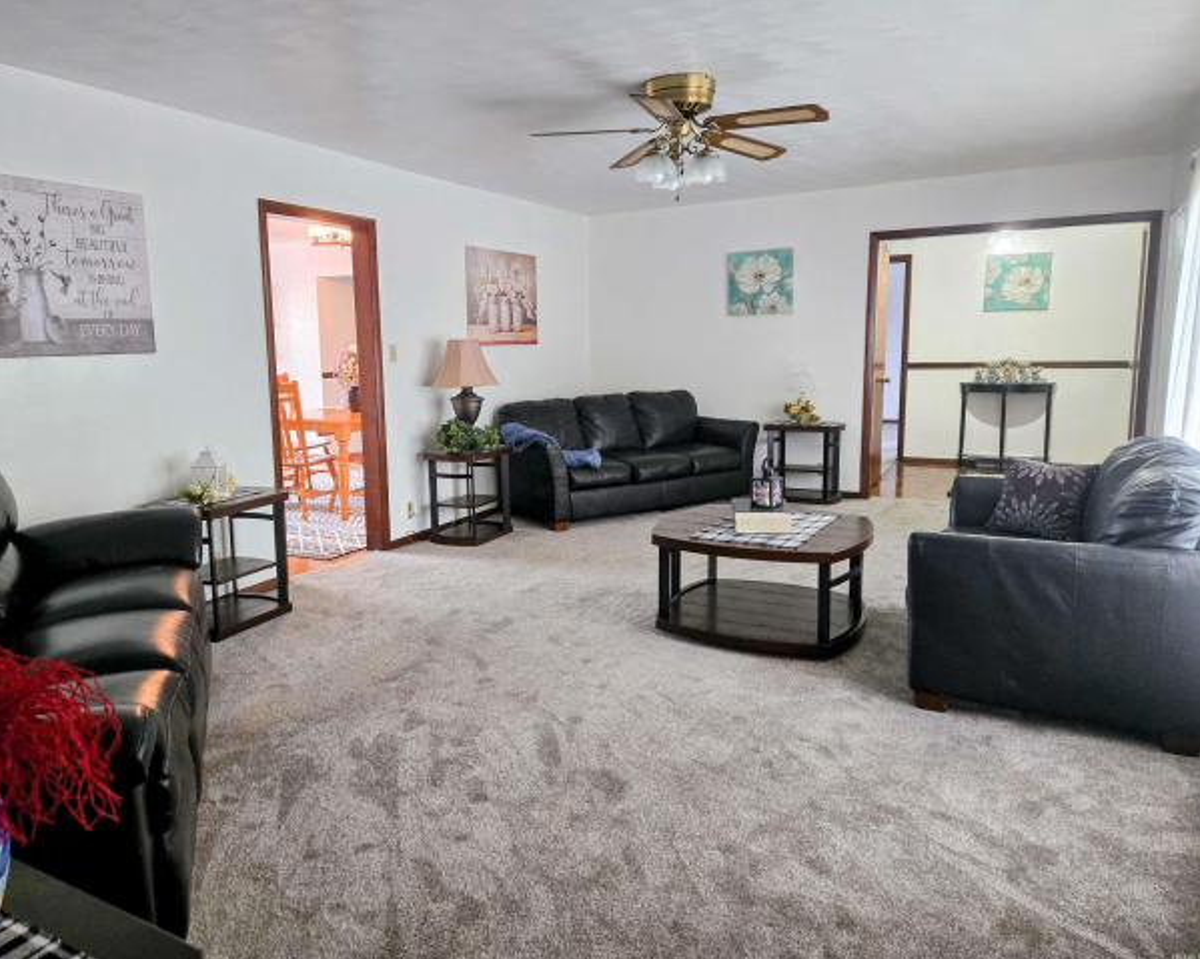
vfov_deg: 56.8
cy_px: 466
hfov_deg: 67.9
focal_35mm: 25
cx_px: 538
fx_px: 888
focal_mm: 5.4
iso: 500
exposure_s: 1/120
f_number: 1.8
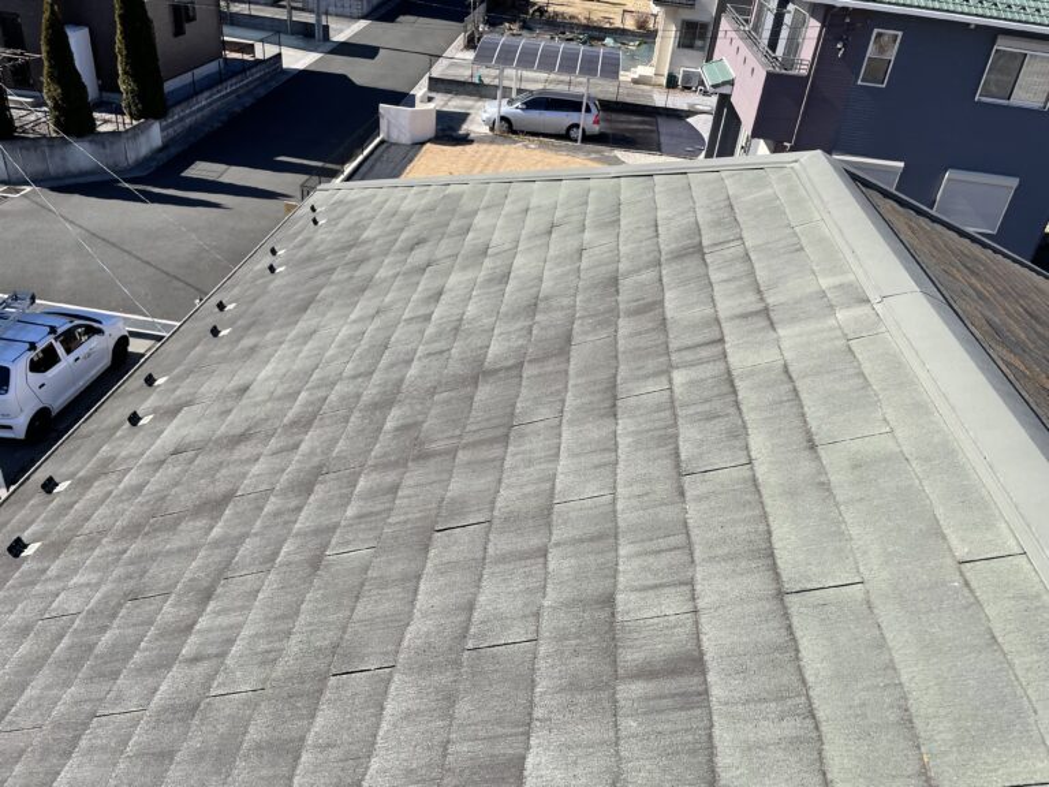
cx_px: 524
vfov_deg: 53.1
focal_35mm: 26
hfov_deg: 67.3
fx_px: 788
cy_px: 394
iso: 32
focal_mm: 4.2
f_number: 1.6
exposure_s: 1/2212
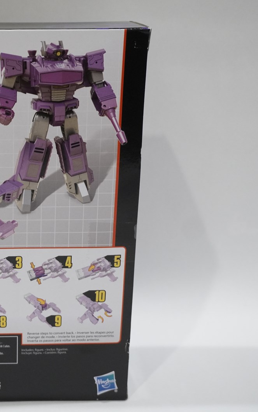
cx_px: 0
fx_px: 675
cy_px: 207
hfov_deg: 20.9
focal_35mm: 60
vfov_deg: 34.0
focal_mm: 26
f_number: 4.5
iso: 2000
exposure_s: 1/40
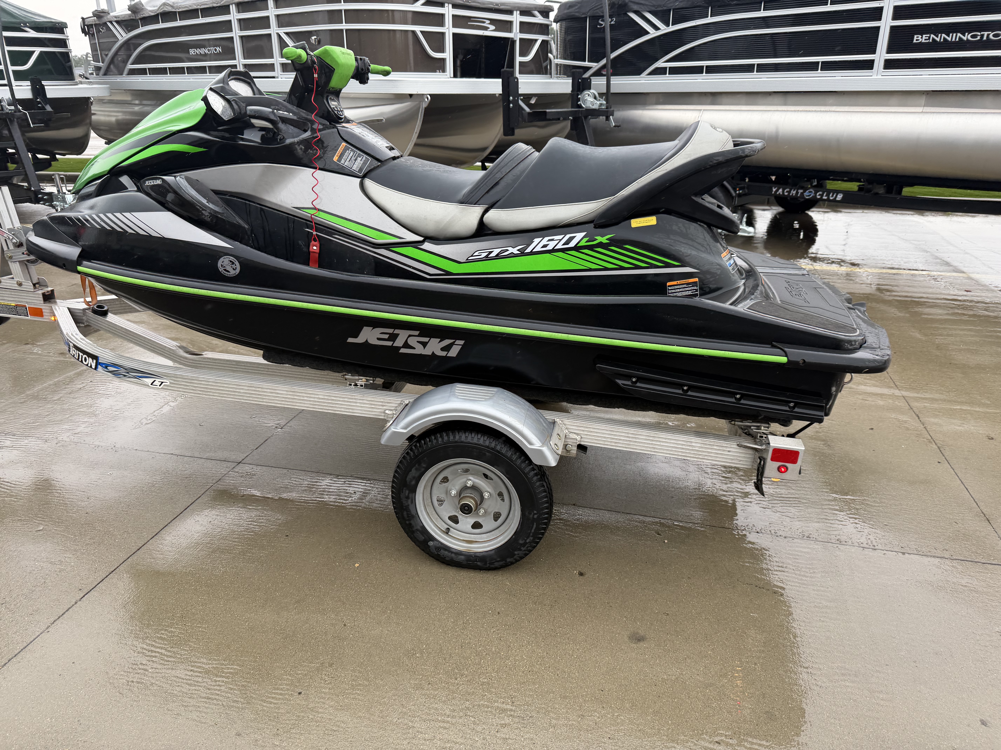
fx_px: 694
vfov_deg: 56.8
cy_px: 375
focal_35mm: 24
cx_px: 500
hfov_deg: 71.6
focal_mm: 6.76
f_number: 1.78
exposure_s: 1/240
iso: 64
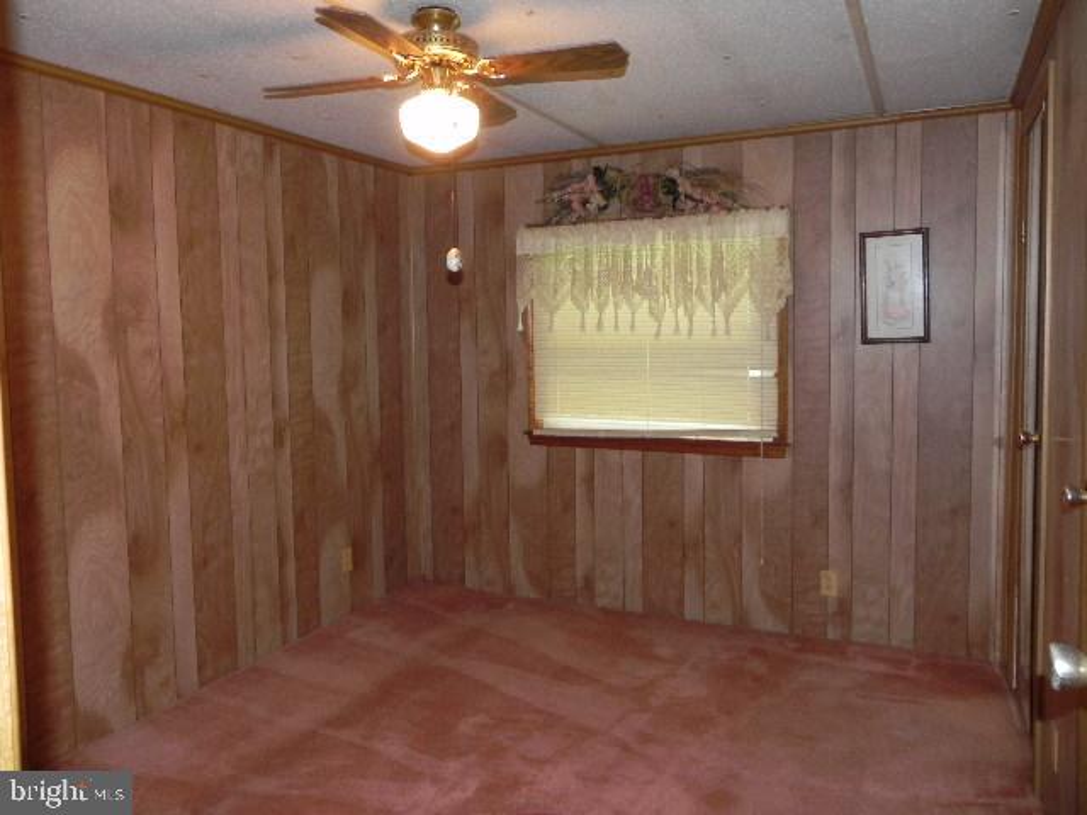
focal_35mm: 26
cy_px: 408
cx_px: 544
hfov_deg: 67.3
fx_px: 816
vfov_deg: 53.1
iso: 200
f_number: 2.8
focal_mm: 4.6
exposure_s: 1/30
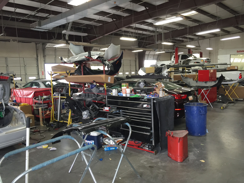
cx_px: 122
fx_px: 204
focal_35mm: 29
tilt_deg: -4.8
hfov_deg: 61.7
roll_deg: +2.5
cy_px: 92
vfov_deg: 48.2
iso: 32
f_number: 2.2
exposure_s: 1/30
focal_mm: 4.15
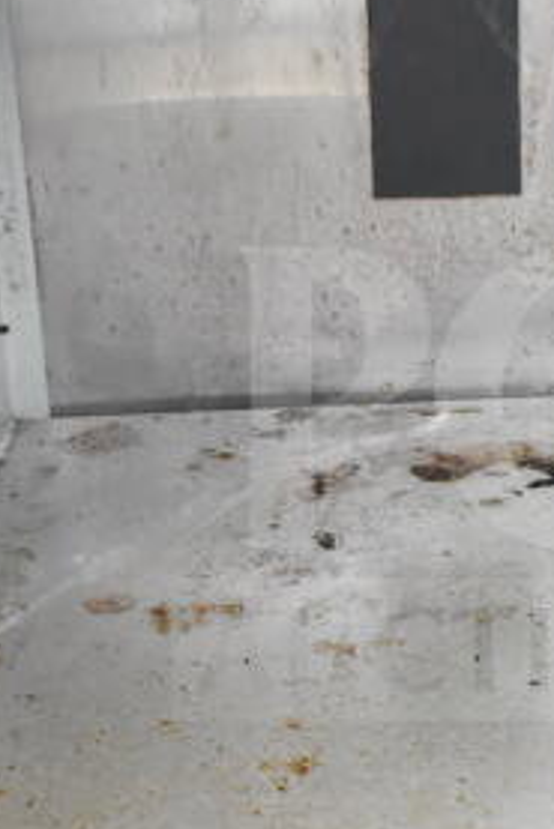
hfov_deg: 12.5
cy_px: 482
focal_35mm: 109
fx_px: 2513
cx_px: 506
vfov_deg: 18.7
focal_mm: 22
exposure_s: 1/30
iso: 3600
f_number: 3.8
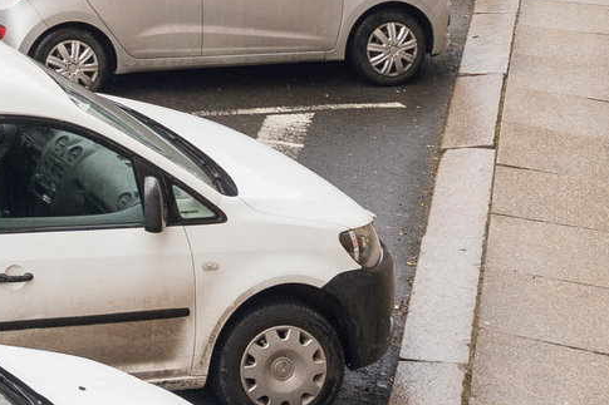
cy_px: -406
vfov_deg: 12.0
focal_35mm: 101
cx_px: -623
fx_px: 1708
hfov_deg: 15.8
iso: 800
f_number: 7.1
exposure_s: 1/320
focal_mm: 24
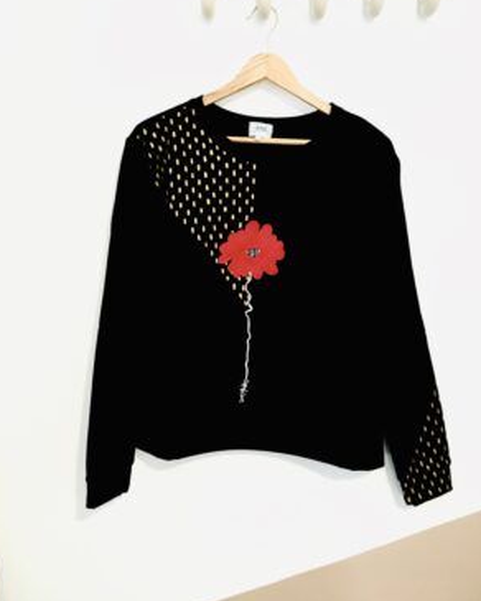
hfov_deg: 47.1
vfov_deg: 57.1
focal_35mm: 31
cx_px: 239
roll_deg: -0.8
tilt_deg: -5.1
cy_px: 278
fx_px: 552
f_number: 2.2
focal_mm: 4.15
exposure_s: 1/20
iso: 200
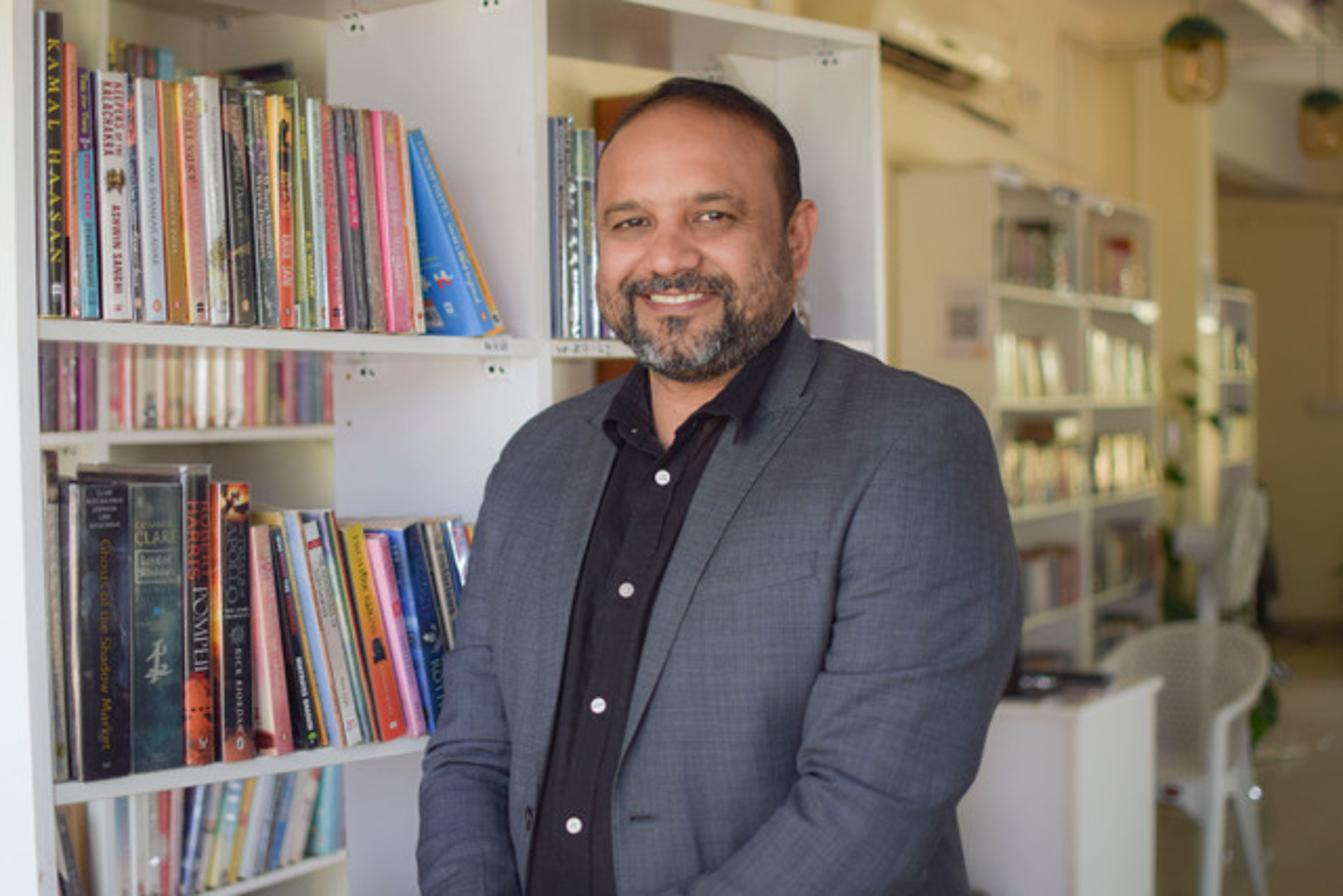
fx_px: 1959
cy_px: 448
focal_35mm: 52
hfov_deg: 37.8
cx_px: 672
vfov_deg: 25.8
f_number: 1.8
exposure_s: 1/125
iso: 100
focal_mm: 35
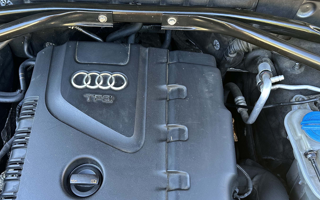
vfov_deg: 33.5
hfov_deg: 51.4
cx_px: 136
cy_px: 114
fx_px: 331
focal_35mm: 38
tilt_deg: -53.2
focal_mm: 6.86
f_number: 1.78
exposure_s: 1/102
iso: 250
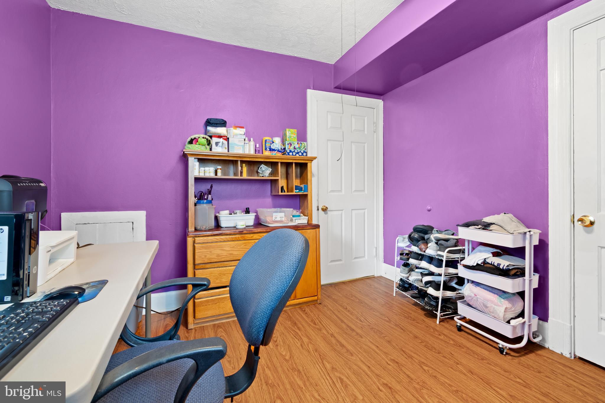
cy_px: 202
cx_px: 302
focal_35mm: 15
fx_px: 252
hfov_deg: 100.4
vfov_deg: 77.3
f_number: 8
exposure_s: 10
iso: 250
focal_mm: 10
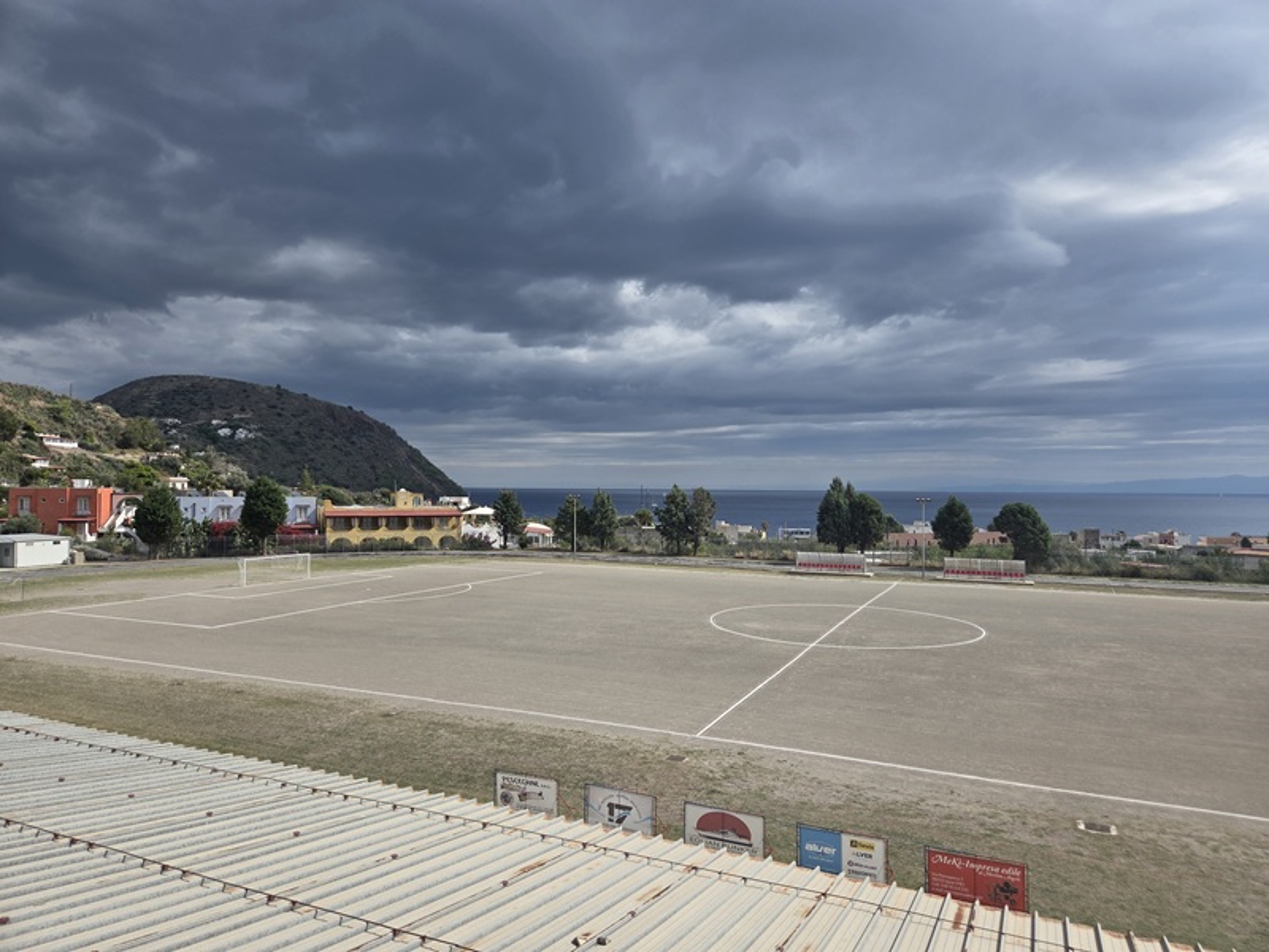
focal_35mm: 23
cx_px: 634
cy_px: 476
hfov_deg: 73.9
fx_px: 843
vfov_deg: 58.9
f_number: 1.8
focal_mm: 5.4
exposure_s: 1/7891
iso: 64
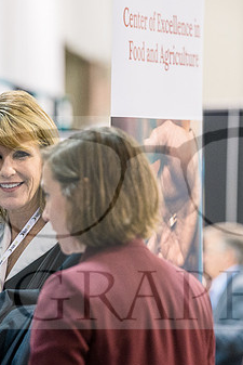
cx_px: 31
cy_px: 164
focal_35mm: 251
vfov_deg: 8.2
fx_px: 2539
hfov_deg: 5.5
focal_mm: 146
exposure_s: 1/125
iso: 3200
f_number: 3.5
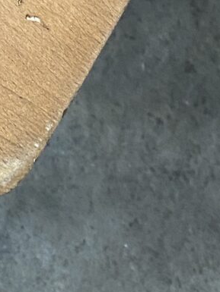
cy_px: -426
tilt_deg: -68.3
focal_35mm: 173
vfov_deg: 9.9
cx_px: -174
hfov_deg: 8.3
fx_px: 1465
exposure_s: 1/77
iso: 125
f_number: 1.8
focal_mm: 4.25
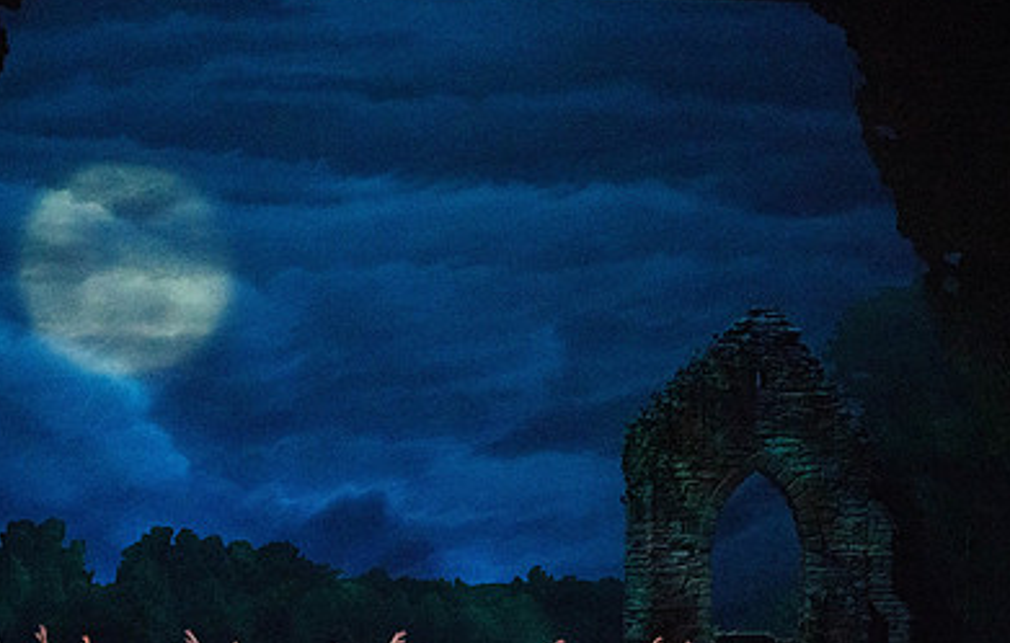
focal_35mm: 154
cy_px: 479
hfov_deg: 13.5
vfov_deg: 8.6
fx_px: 4262
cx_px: 510
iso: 8000
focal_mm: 100
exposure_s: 1/250
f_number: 5.6
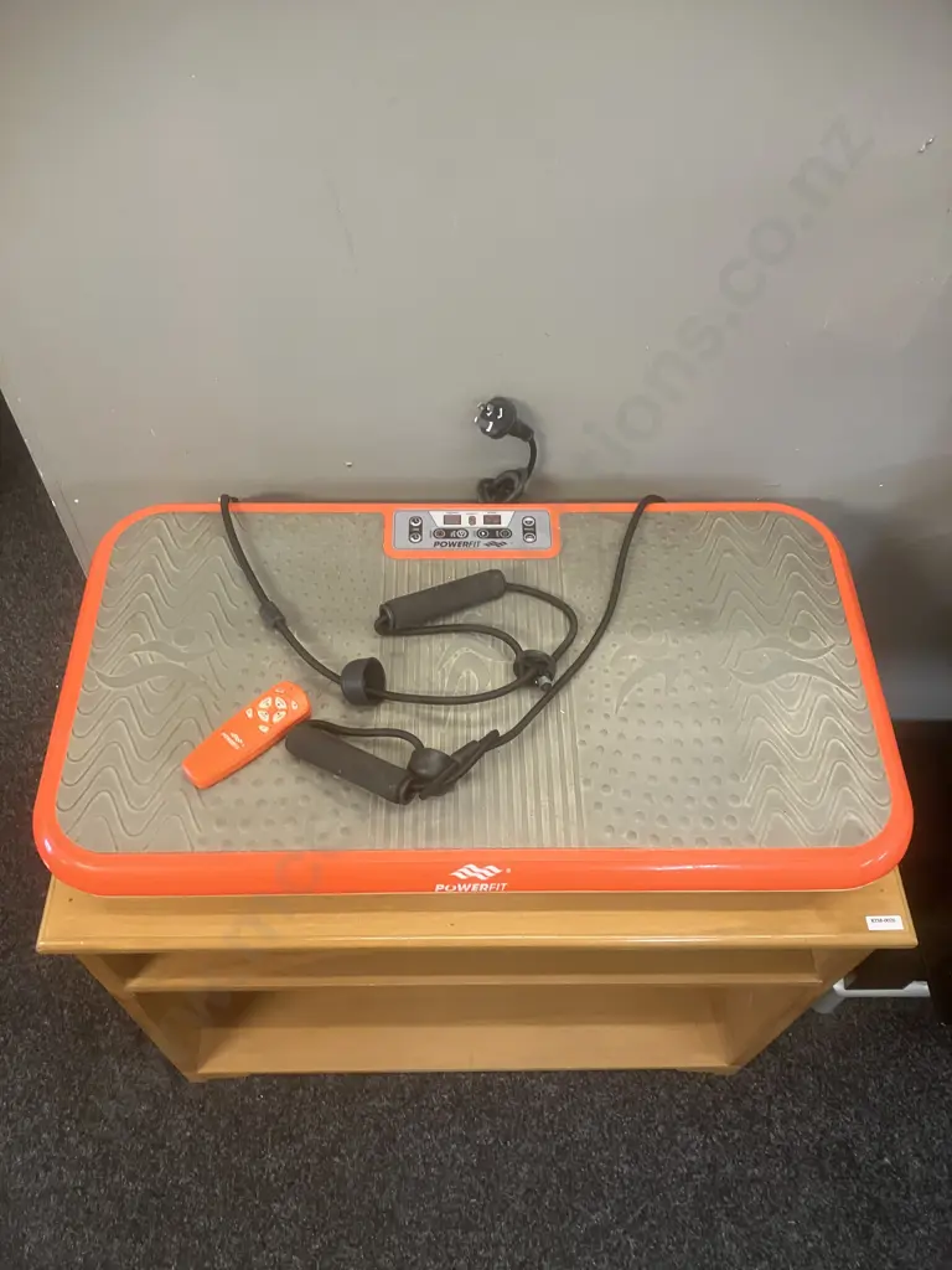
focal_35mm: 28
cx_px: 476
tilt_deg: -55.9
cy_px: 635
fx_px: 1027
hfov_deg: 49.7
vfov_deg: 63.4
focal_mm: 3.99
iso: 250
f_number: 1.8
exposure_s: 1/50
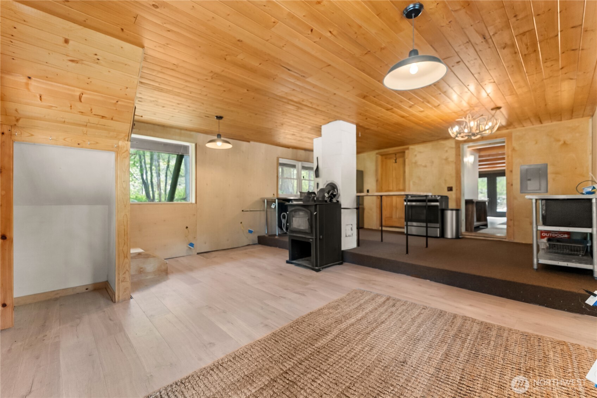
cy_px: 199
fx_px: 249
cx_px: 298
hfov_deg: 100.4
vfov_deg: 77.4
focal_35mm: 15
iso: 400
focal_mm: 15
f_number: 2.8
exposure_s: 1/15
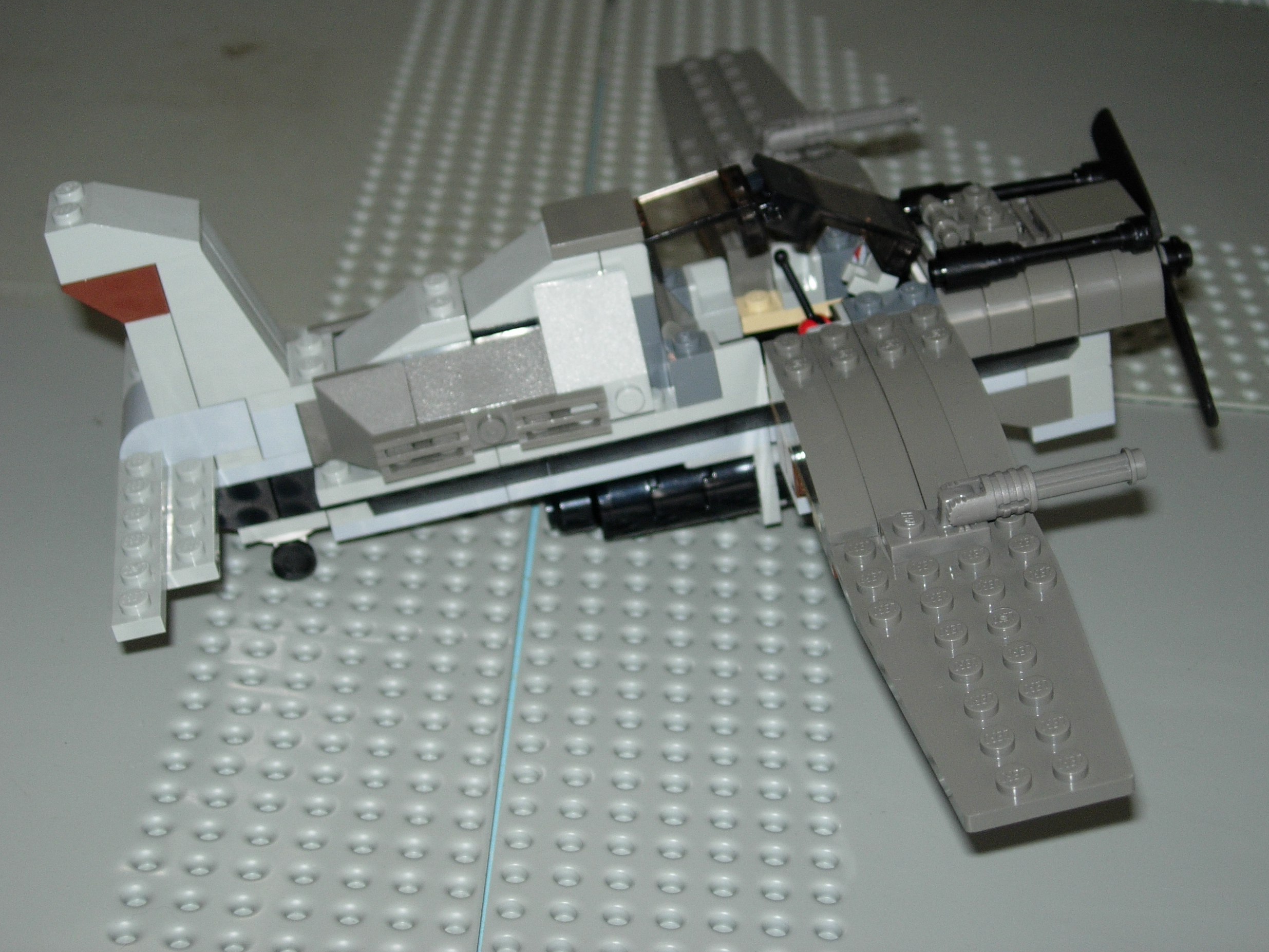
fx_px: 2346
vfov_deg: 22.9
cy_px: 456
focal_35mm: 64
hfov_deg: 30.3
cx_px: 649
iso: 79
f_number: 3.5
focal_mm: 12.7
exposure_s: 1/64
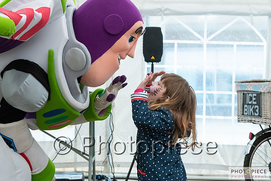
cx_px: 142
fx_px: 488
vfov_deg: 21.0
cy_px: 91
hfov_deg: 31.0
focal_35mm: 65
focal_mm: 60
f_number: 8
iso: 1400
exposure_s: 1/320
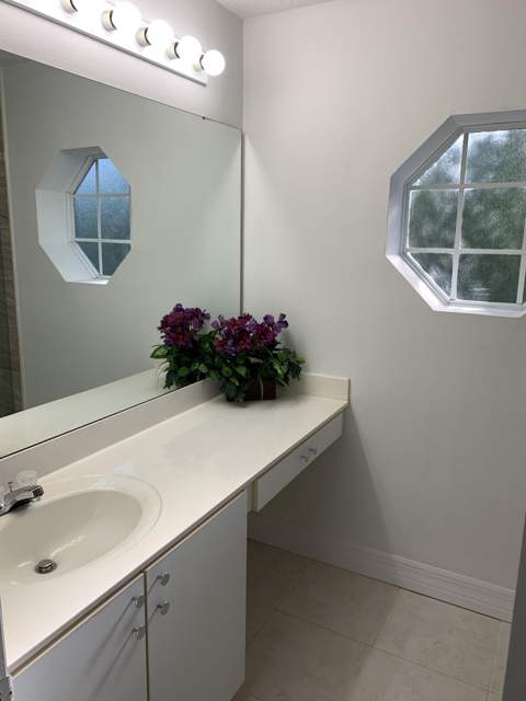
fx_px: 527
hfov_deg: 53.1
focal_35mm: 26
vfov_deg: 67.3
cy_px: 350
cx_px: 263
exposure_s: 1/120
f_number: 1.8
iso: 32
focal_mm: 4.25
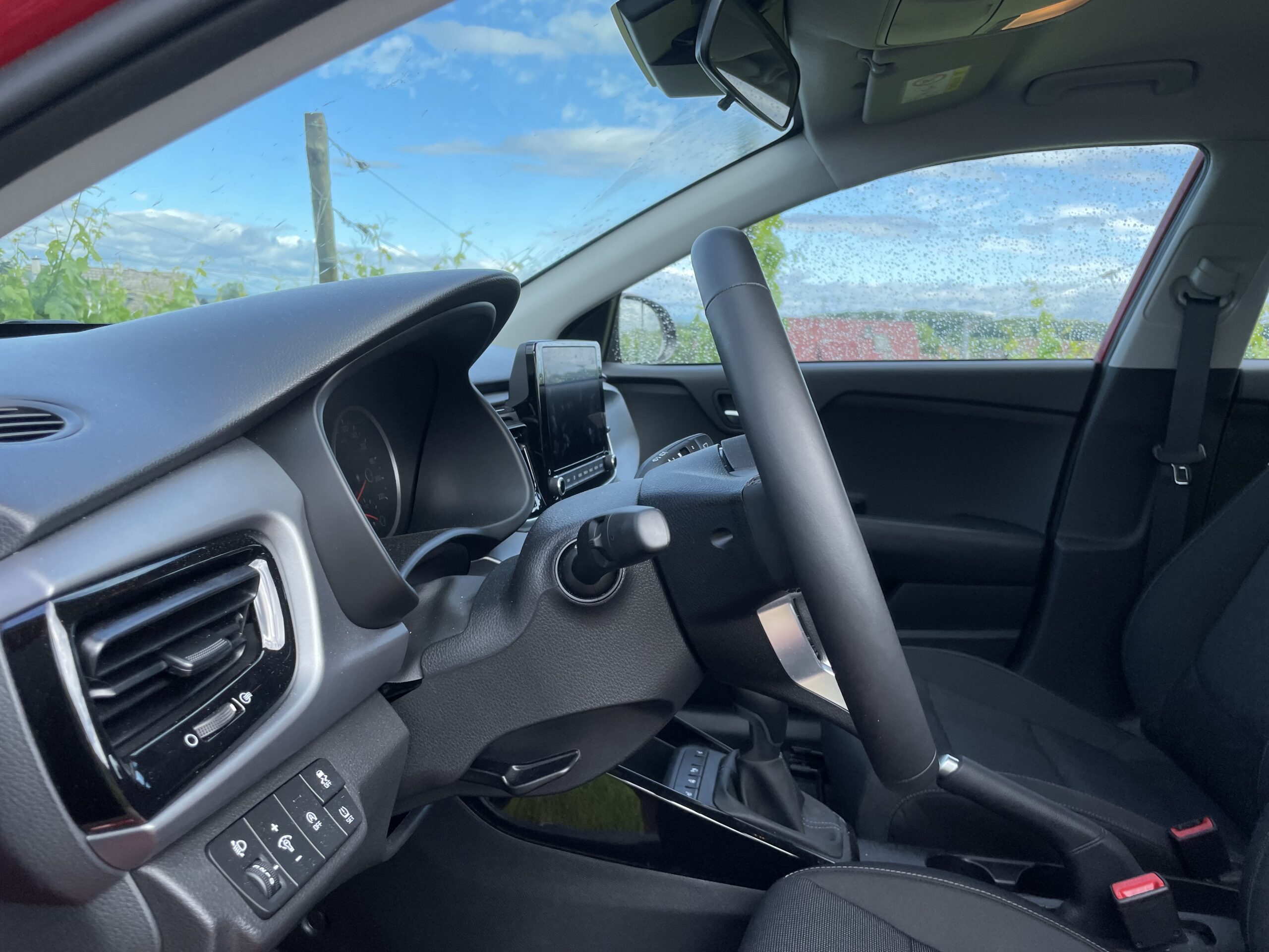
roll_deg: -3.1
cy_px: 476
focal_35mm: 26
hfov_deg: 67.3
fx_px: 953
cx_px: 634
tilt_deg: -10.5
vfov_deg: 53.1
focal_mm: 4.2
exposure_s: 1/824
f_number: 1.6
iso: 32
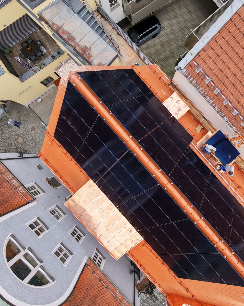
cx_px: 140
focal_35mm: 21
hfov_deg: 65.2
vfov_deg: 77.6
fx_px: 190
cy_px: 152
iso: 100
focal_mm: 3.05
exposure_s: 1/250
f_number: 2.2
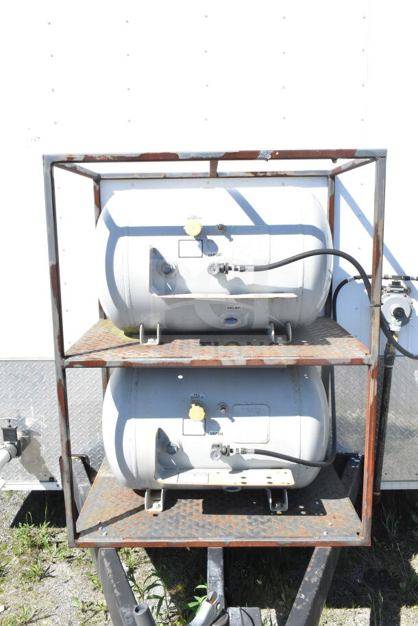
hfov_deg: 41.7
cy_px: 313
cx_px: 209
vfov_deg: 59.5
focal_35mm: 32
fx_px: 548
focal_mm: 21
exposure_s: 1/800
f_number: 14
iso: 1600
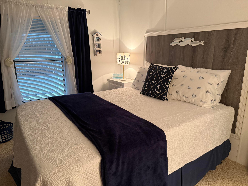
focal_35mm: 24
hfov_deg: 71.6
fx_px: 172
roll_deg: +0.6
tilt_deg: -14.3
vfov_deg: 56.8
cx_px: 124
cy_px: 93
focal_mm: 6.76
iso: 500
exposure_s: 1/60
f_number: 1.78
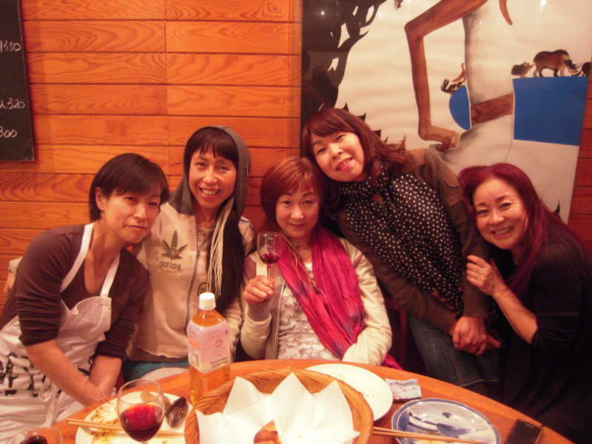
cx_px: 296
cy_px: 222
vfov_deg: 49.7
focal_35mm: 28
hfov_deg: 63.4
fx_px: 479
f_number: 2.7
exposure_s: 1/8
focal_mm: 5
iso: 500
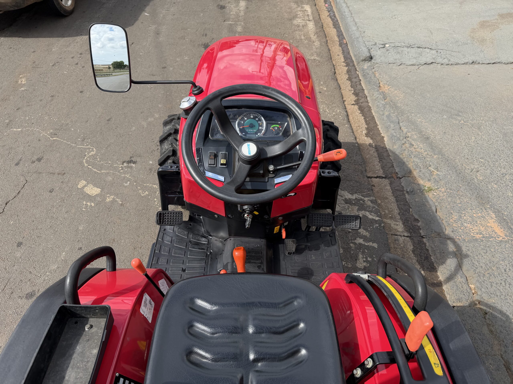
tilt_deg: -44.2
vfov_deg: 56.8
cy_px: 192
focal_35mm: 24
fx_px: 356
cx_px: 256
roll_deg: +1.3
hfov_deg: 71.6
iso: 100
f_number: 1.78
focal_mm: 6.76
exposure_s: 1/2801
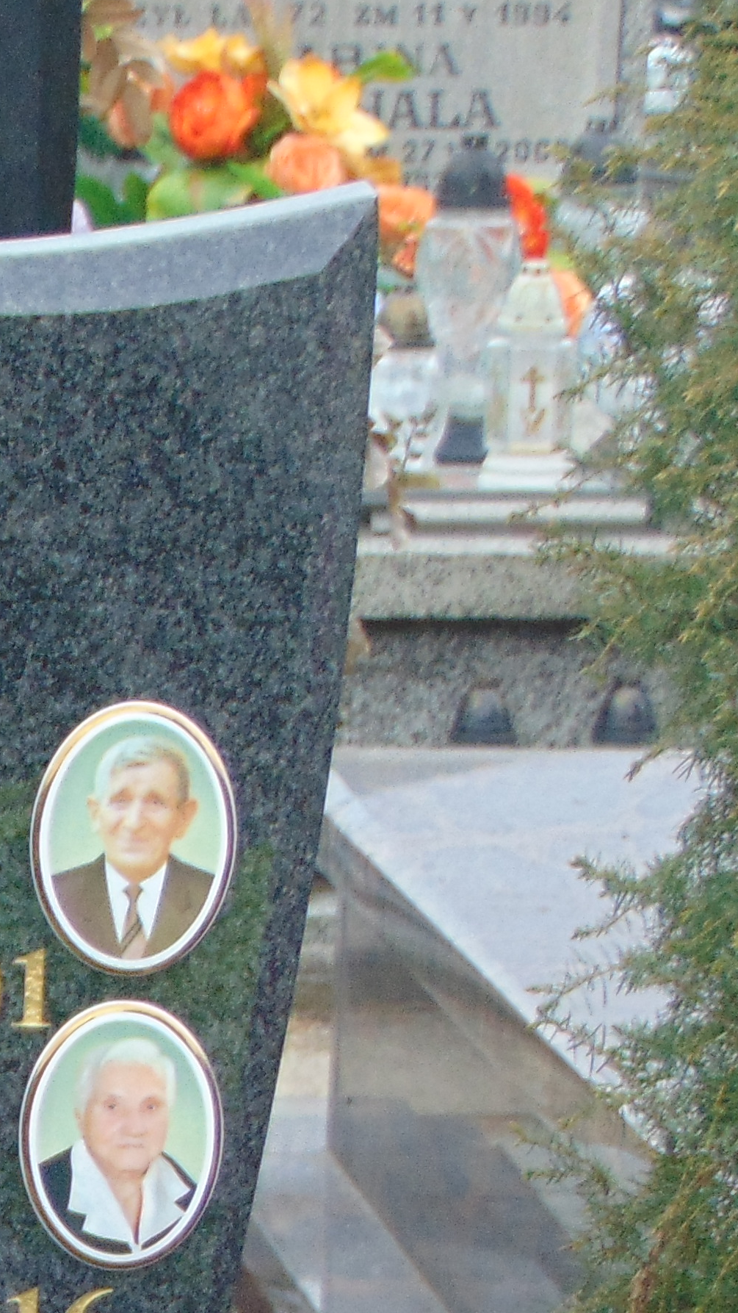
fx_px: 7759
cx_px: -880
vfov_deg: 9.6
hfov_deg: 5.3
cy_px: 1328
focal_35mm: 223
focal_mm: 12.8
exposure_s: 1/100
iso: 80
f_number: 3.7
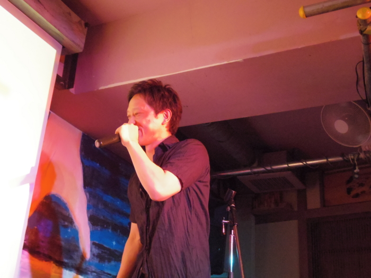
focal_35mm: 47
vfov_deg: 30.9
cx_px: 186
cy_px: 139
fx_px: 504
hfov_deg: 40.4
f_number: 2.2
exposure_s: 1/160
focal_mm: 8.5
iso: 3200
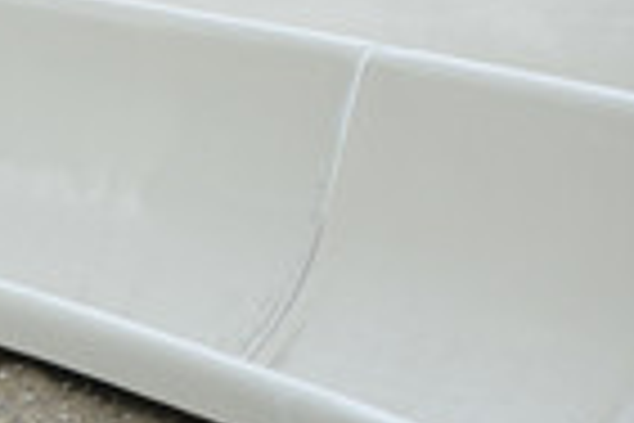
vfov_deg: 2.5
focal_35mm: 553
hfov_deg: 3.7
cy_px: 214
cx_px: -229
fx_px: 9738
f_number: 6.3
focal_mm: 195
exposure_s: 1/1250
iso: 1250
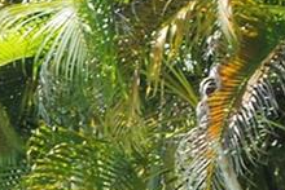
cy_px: 343
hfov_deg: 4.2
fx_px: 3887
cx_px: -124
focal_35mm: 491
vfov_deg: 2.8
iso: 100
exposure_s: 1/200
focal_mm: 45
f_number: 6.3
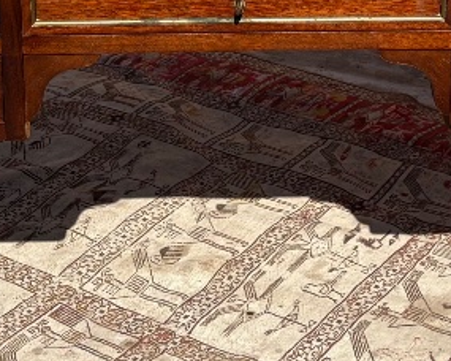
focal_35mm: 107
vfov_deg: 13.9
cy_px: -103
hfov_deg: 17.9
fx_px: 1428
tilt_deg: -17.1
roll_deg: -1.6
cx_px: 267
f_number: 1.6
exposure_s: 1/5348
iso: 50
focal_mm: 5.96
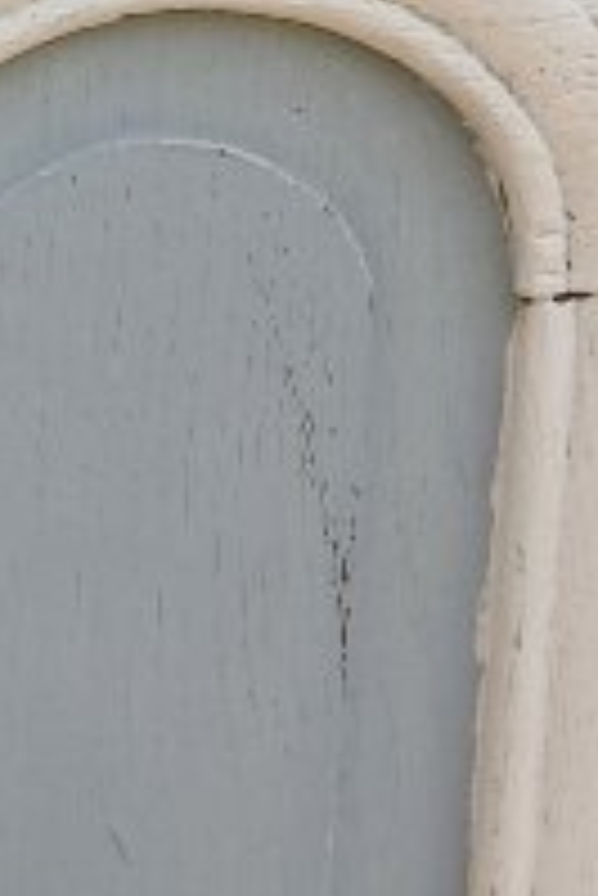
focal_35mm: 169
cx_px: -859
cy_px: -41
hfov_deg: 7.6
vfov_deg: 12.0
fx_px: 4203
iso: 40
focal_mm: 3.98
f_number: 1.8
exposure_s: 1/50
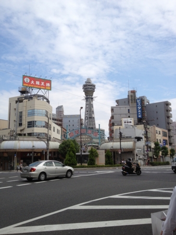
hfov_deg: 40.7
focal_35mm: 35
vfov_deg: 52.6
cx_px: 88
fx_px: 237
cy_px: 118
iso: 64
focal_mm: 4.28
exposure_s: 1/1577
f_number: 2.4
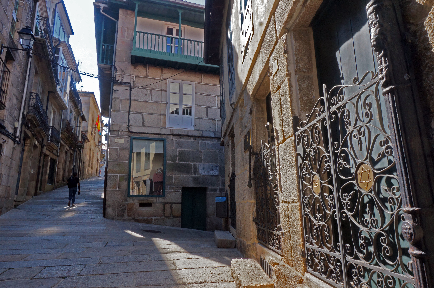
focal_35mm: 24
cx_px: 217
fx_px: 289
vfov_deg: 53.0
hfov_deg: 73.8
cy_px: 144
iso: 500
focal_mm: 16
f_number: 22
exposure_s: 1/60
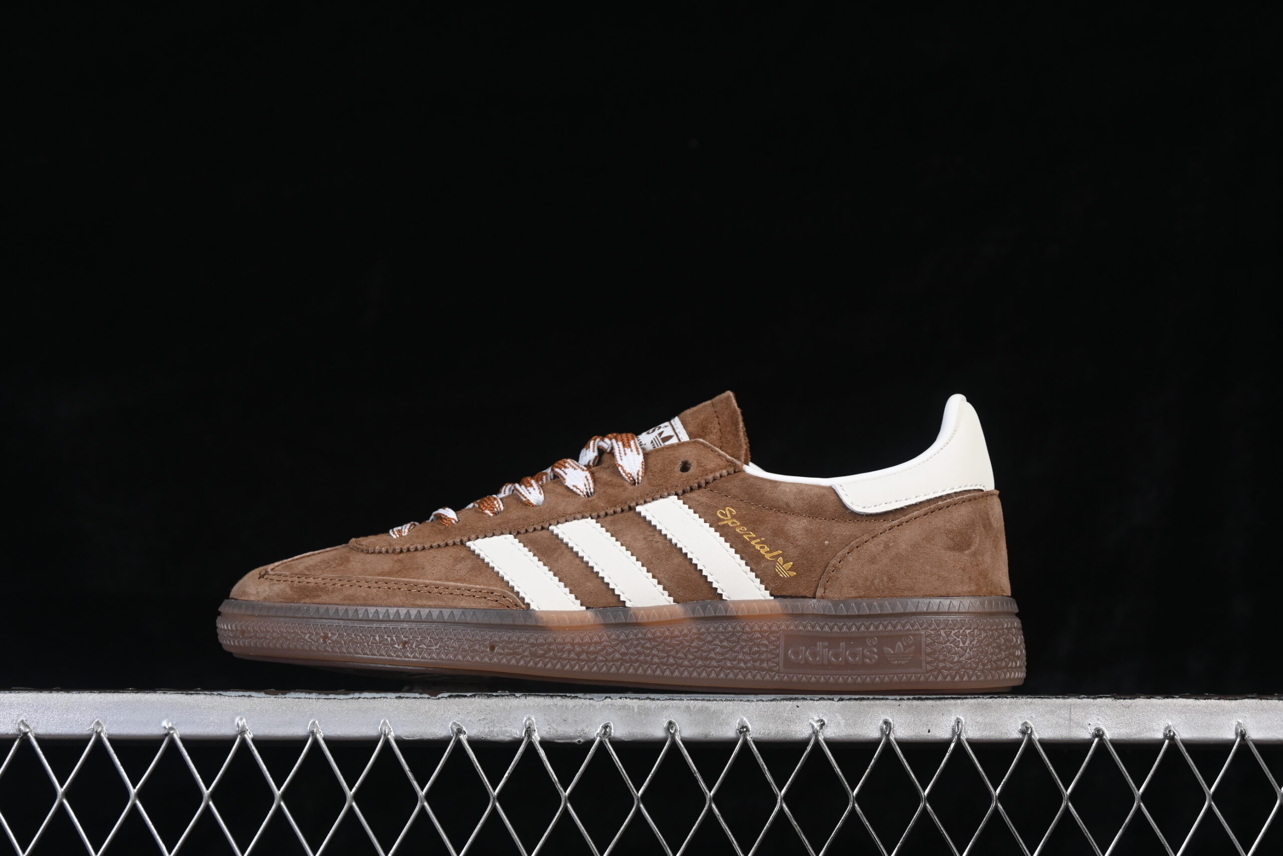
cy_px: 428
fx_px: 2673
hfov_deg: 27.0
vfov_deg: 18.2
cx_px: 642
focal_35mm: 75
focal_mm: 50
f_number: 8
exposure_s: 1/80
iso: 160
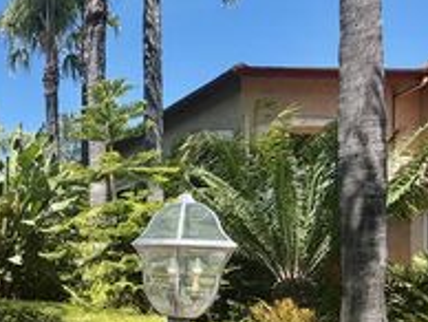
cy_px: 264
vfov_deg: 38.1
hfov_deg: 37.4
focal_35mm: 36
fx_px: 446
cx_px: -97
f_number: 2.2
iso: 40
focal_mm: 2.22
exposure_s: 1/770
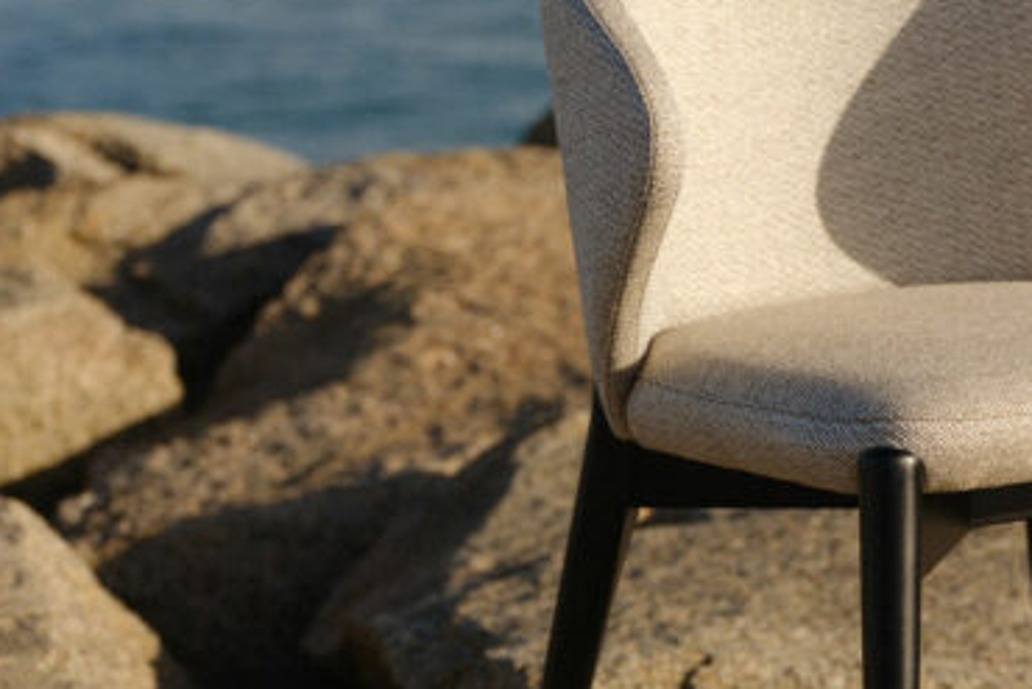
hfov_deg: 12.6
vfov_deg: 8.5
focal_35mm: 162
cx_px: 906
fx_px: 4646
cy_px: 484
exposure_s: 1/640
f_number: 4
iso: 80
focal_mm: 81.2
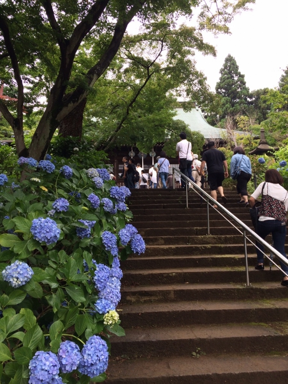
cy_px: 192
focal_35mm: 29
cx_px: 144
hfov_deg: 48.2
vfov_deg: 61.7
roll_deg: +2.6
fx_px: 322
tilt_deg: +6.9
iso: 32
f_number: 2.2
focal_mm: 4.15
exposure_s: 1/326
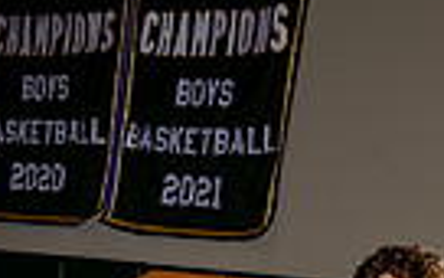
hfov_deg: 19.0
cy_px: 710
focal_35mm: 108
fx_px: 1307
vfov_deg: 10.2
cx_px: 392
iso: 100
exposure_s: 1/250
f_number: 6.3
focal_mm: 32
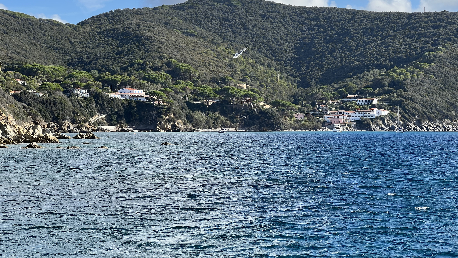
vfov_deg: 14.4
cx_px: 229
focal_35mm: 84
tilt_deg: +3.0
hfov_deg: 25.3
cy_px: 91
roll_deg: +0.0
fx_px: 1020
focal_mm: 9
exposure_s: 1/847
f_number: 2.8
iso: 32
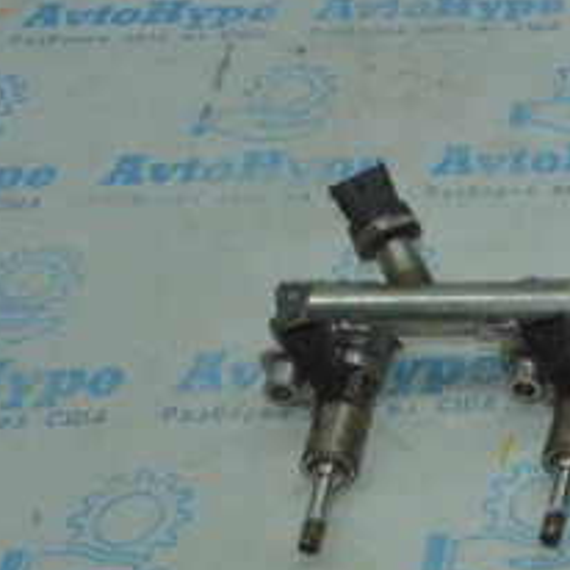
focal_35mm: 79
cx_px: 841
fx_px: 1472
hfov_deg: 19.3
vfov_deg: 21.8
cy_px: 154
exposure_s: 1/40
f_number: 25
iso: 1800
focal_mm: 20
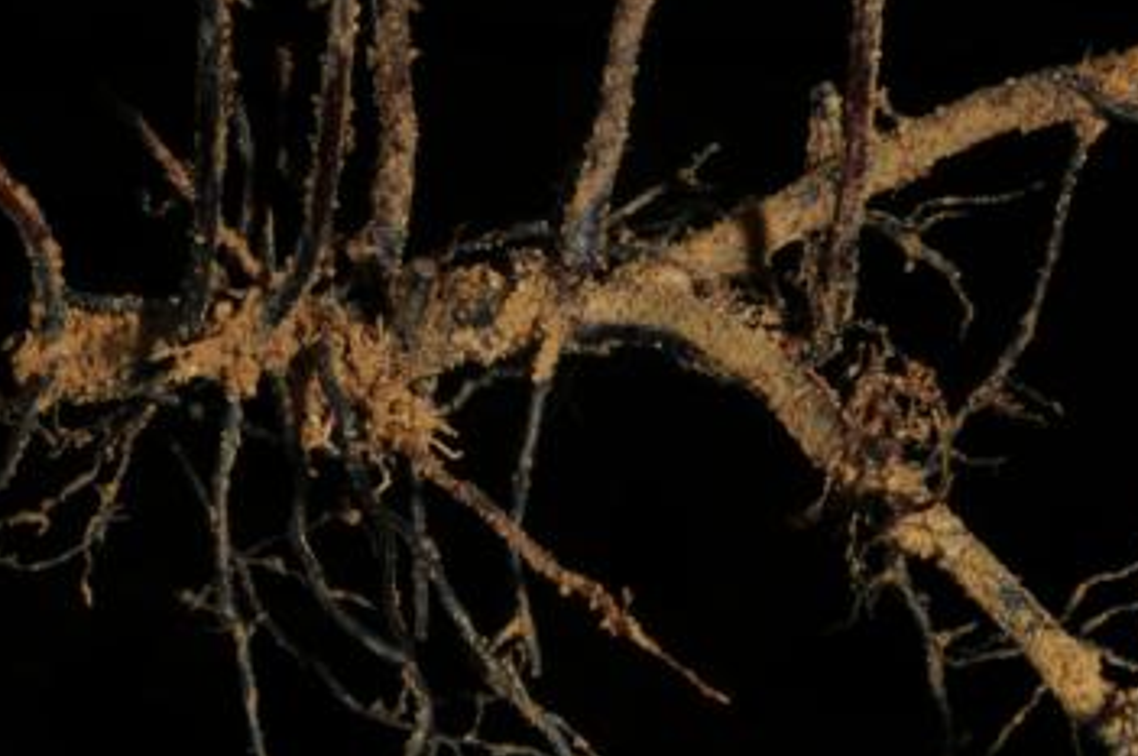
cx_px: 648
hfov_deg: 13.3
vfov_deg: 8.9
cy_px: 245
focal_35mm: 154
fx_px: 4861
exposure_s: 1/60
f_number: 36
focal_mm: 60
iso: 200
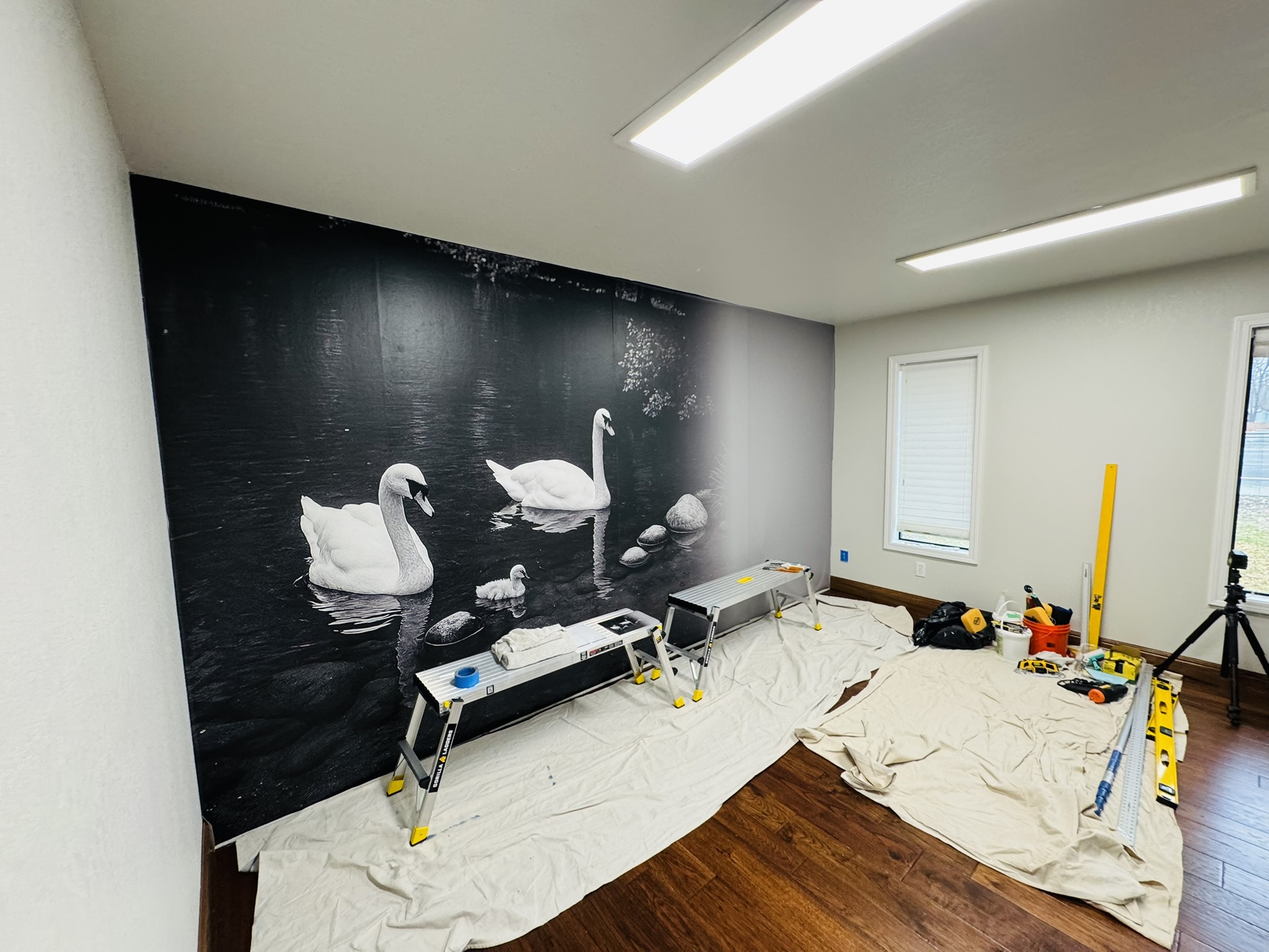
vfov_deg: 85.7
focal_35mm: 14
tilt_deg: -6.6
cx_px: 634
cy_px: 476
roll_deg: +2.7
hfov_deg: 102.1
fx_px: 513
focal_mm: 2.22
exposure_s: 1/60
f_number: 2.2
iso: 200
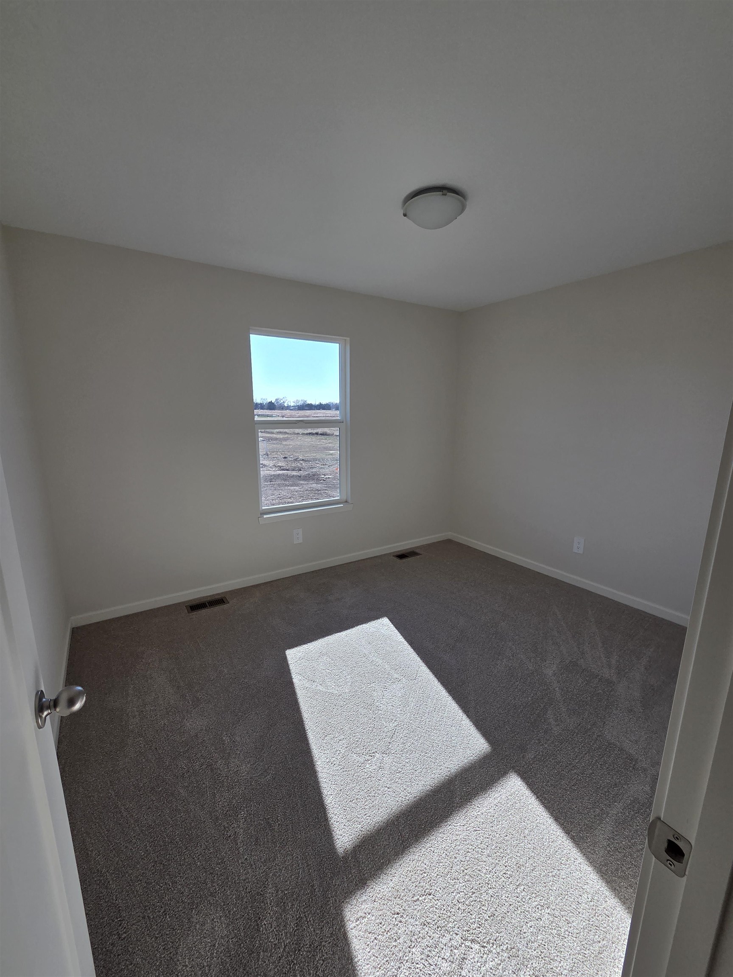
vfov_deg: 106.2
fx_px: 367
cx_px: 366
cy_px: 488
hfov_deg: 89.9
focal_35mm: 13
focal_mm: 2.2
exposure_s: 1/619
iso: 50
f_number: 2.2
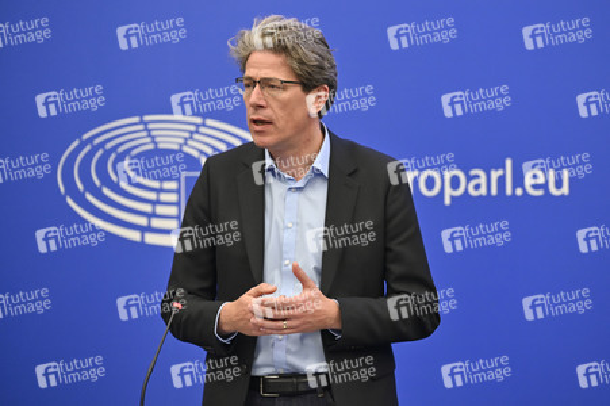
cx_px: 305
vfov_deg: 11.0
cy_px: 203
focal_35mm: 125
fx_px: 2116
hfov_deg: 16.4
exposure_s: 1/320
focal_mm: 125
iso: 2000
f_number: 2.8
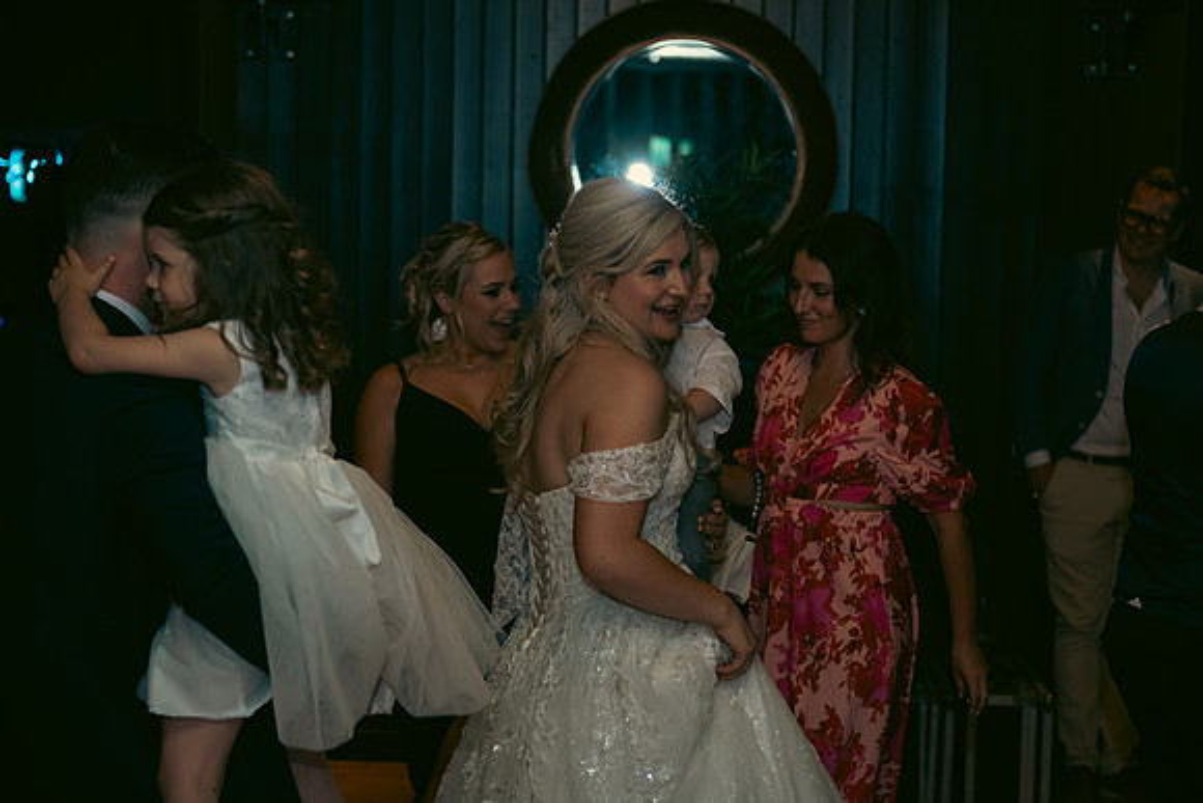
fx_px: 2340
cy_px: 402
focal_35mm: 70
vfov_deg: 19.5
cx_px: 602
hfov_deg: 28.8
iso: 640
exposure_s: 1/160
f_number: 3.5
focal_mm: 70
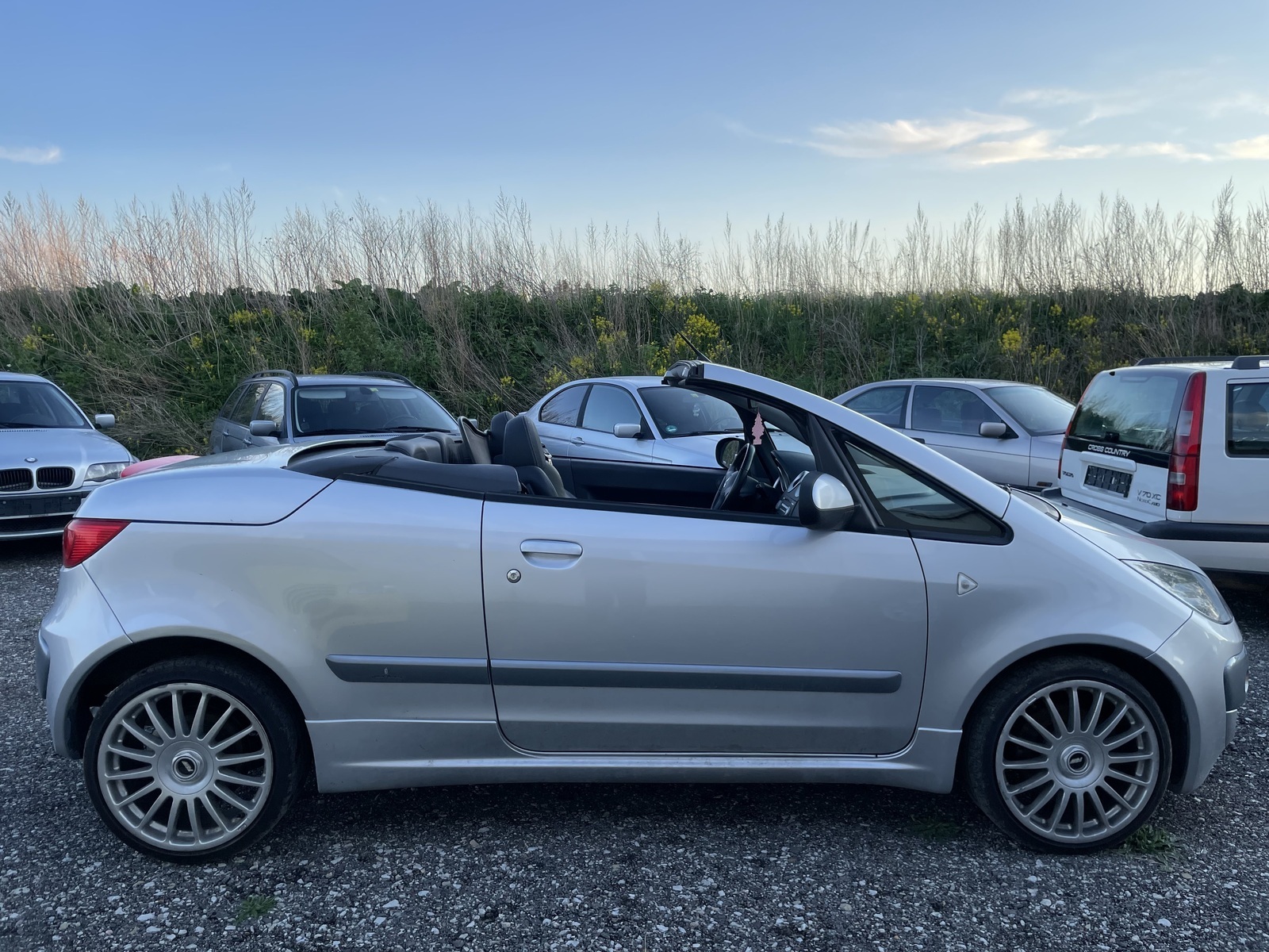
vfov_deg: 53.1
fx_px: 953
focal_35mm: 26
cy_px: 476
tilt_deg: -7.1
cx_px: 634
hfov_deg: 67.3
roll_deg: -0.3
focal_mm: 4.2
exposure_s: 1/744
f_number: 1.6
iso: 32
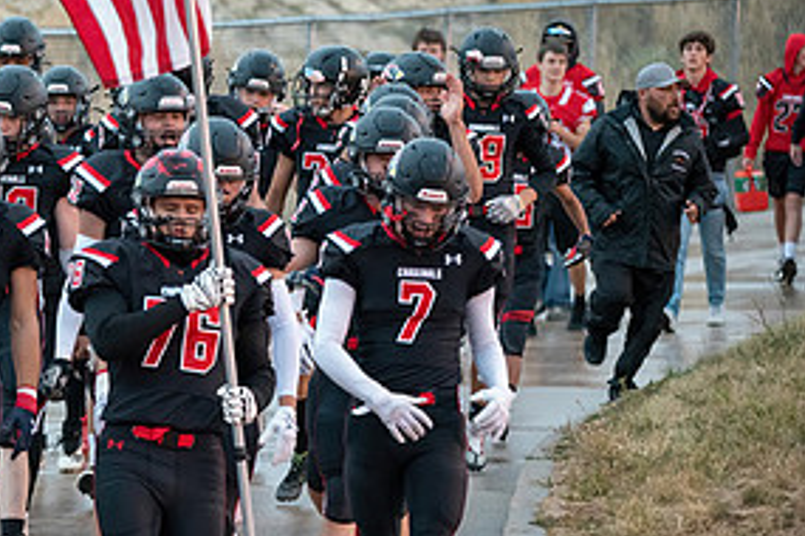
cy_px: 207
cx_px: -11
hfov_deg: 8.1
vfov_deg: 5.4
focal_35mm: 254
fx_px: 5679
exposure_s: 1/125
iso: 4500
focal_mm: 125
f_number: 2.8
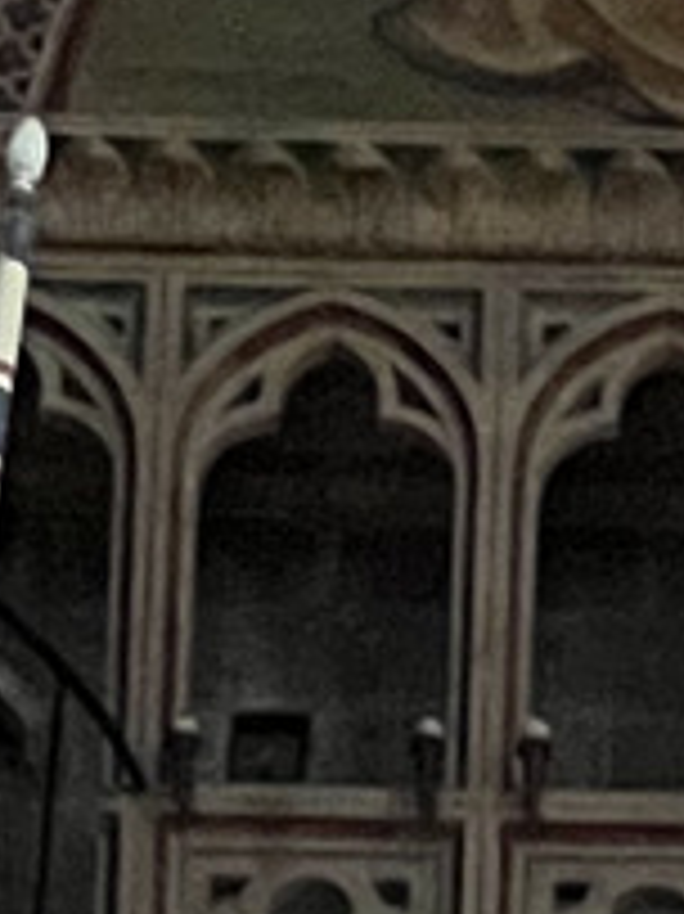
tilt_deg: +29.0
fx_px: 16035
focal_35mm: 608
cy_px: 3174
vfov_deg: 3.2
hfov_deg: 2.4
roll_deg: +0.2
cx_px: 1692
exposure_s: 1/50
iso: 800
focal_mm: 9
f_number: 2.8
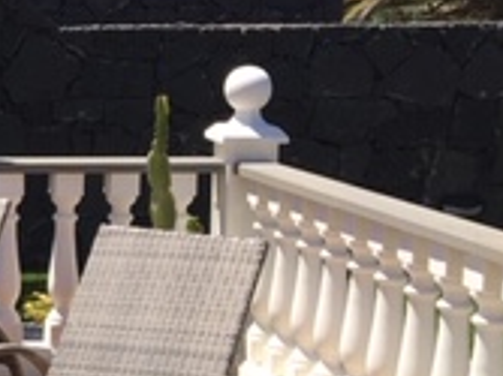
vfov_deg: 13.3
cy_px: 199
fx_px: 1612
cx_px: -358
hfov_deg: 15.6
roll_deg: +0.1
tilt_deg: -5.8
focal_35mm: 111
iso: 25
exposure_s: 1/1202
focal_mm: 4.15
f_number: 2.2
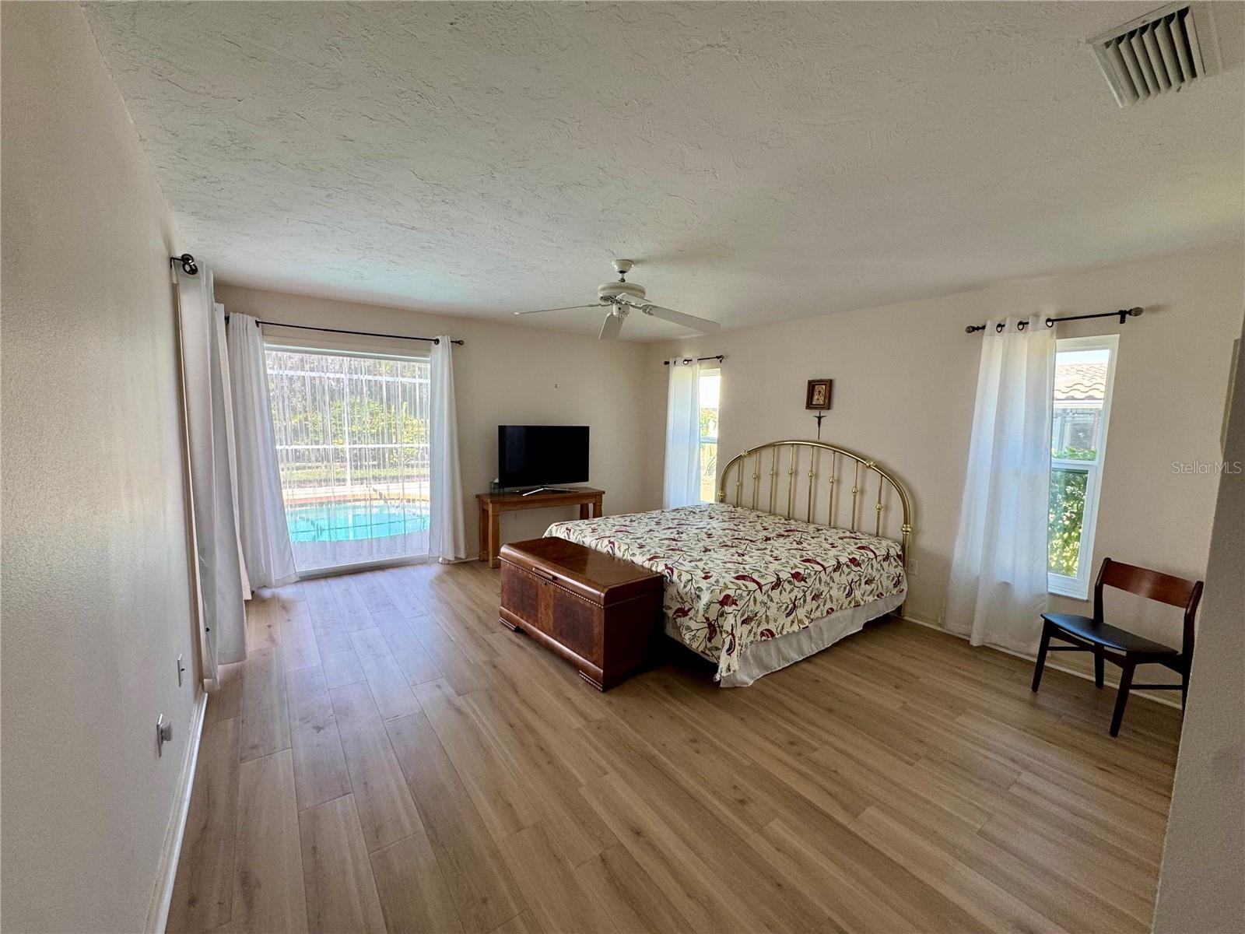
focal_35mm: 14
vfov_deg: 85.7
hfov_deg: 102.1
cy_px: 467
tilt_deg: -6.7
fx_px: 504
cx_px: 622
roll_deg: -1.7
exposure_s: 1/99
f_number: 2.2
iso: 100
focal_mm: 2.22
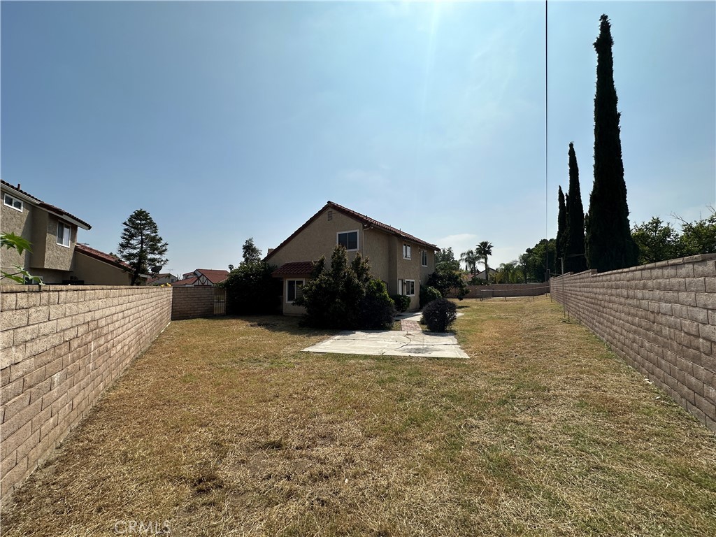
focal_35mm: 14
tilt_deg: +4.0
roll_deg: +0.3
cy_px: 268
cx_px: 358
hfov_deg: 102.1
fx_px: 290
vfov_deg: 85.7
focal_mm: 2.22
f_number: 2.2
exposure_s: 1/5556
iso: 50
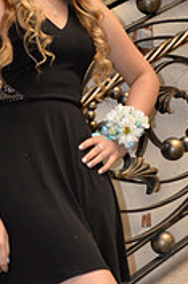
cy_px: 170
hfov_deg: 9.5
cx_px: 35
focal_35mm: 143
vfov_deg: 14.4
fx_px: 1124
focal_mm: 29
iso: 800
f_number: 3.8
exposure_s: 1/30
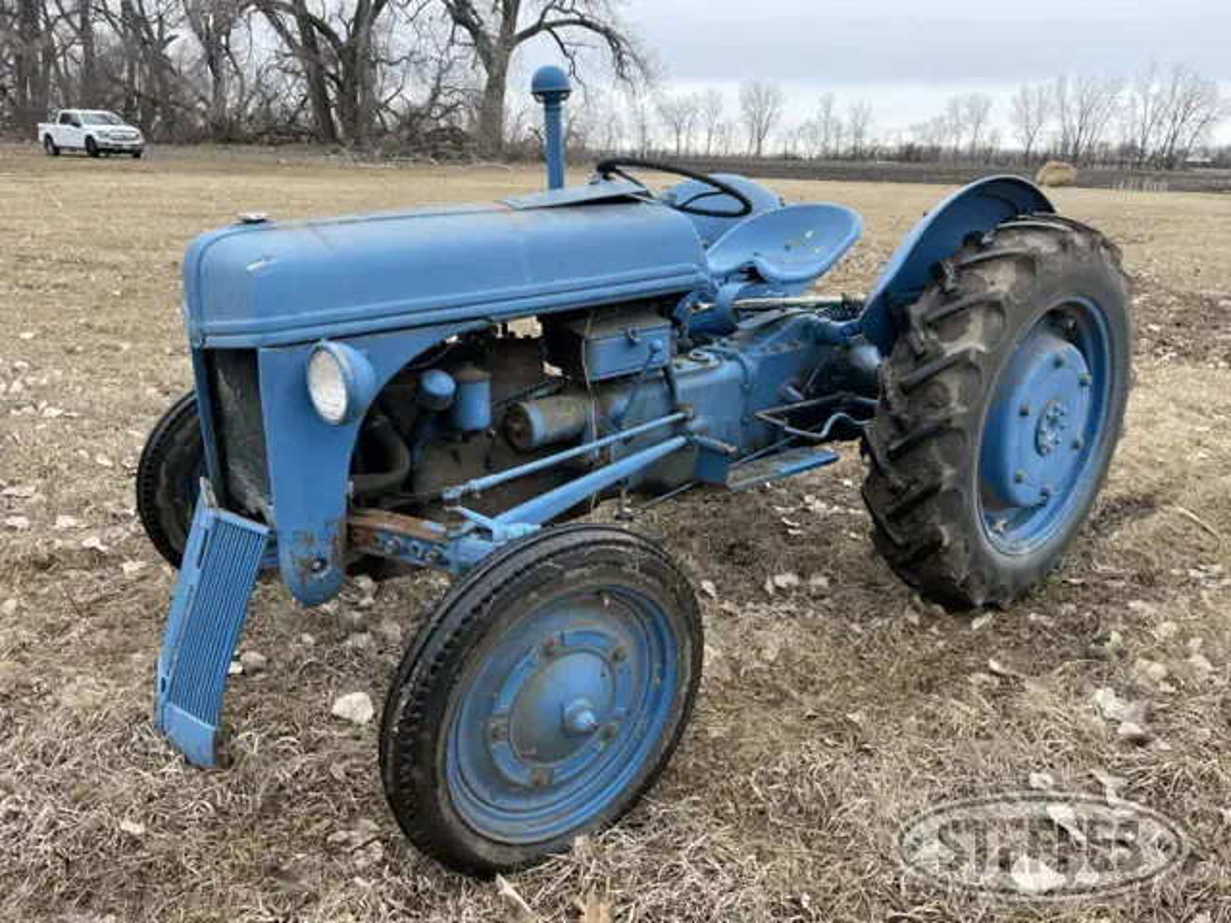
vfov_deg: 54.9
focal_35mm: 25
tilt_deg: -17.8
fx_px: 889
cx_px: 616
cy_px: 462
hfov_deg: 69.4
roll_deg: -0.4
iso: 32
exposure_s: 1/282
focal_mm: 5.1
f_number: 1.6
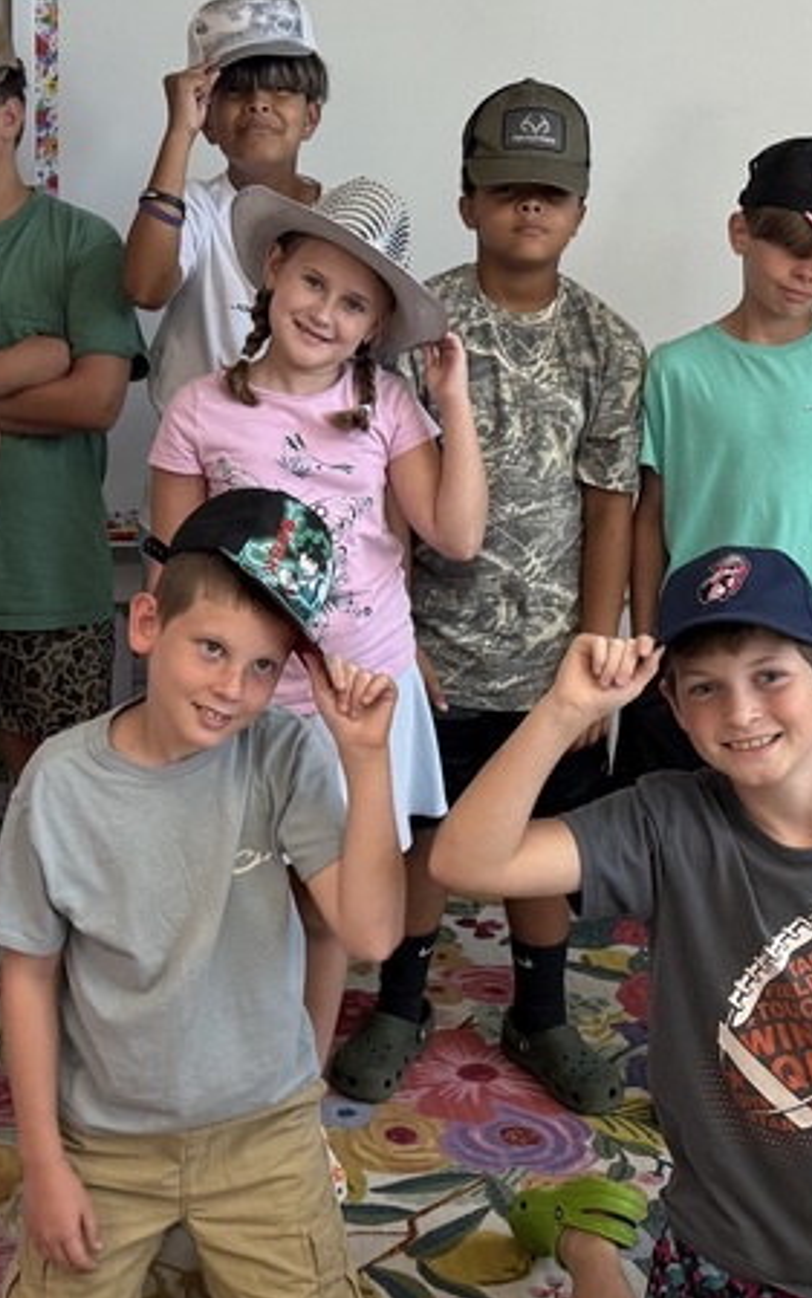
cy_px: 543
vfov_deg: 35.0
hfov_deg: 22.4
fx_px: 2052
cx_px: 324
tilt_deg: -11.0
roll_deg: -0.9
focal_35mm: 58
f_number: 1.78
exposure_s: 1/90
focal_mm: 6.76
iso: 200
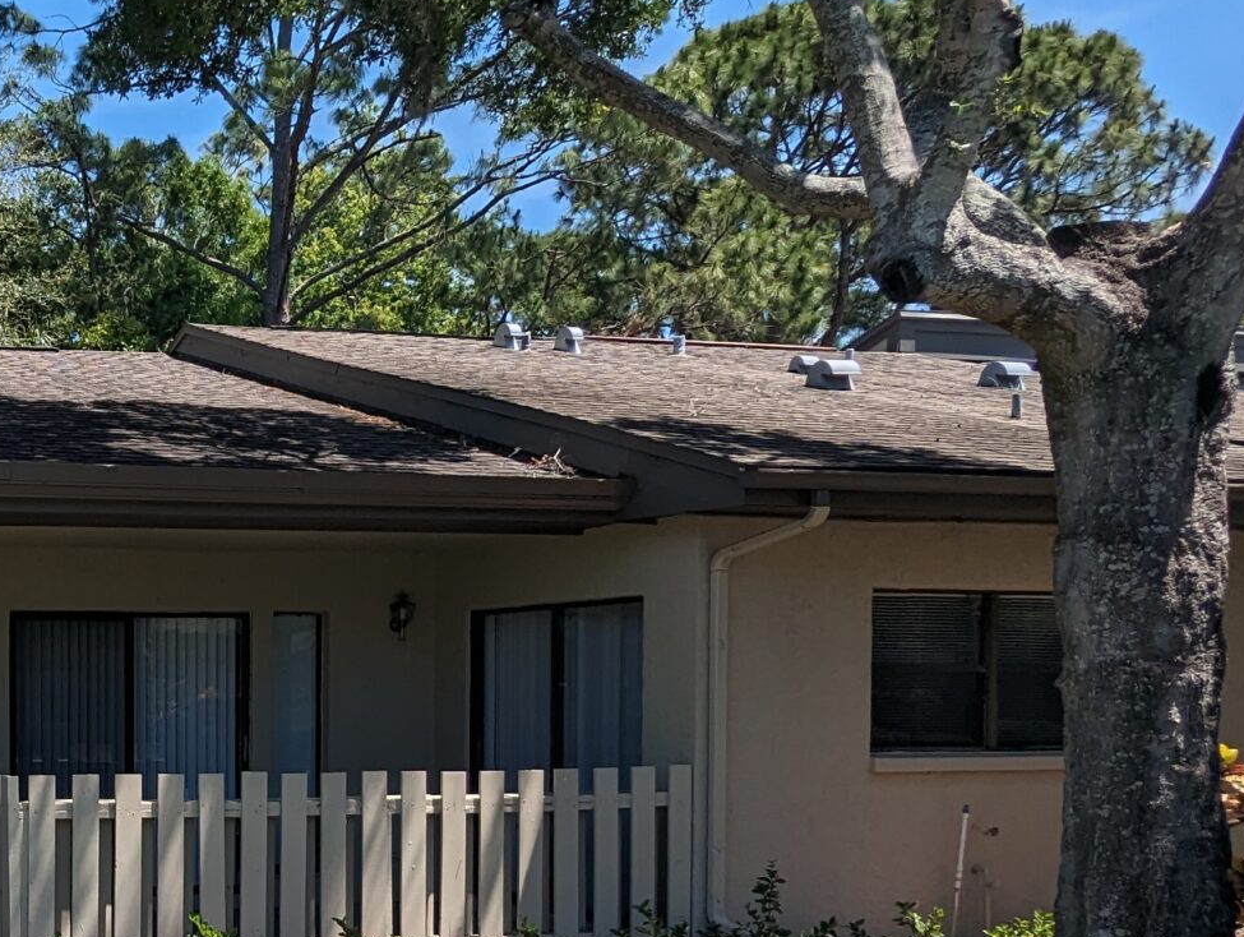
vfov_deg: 33.5
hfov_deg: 37.2
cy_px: 744
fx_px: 1511
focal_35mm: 42
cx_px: -139
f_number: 2.2
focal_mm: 2.35
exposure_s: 1/1475
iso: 49
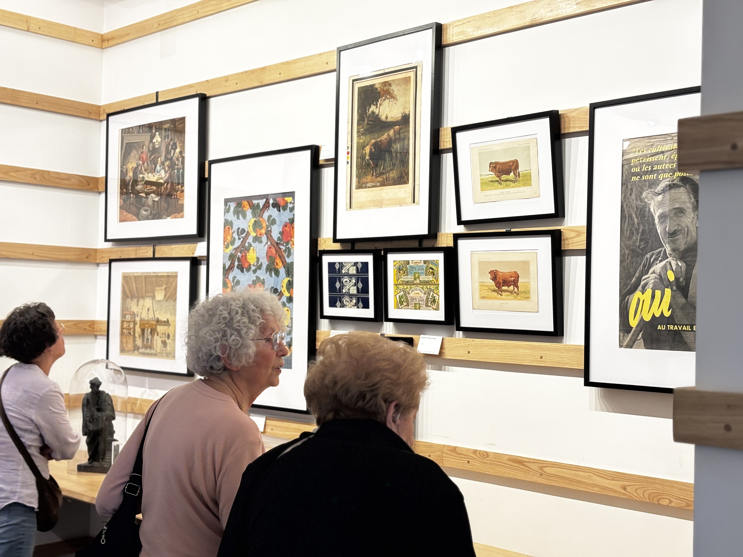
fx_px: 1116
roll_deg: -2.2
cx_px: 372
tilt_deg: +0.8
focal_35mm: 52
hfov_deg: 36.8
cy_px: 278
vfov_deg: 28.0
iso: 50
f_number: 1.6
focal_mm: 5.96
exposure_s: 1/67
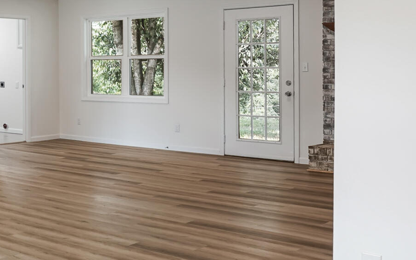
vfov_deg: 23.9
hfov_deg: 32.1
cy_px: 102
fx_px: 612
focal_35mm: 54
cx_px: -64
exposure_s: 1/2
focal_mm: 16
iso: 100
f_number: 8
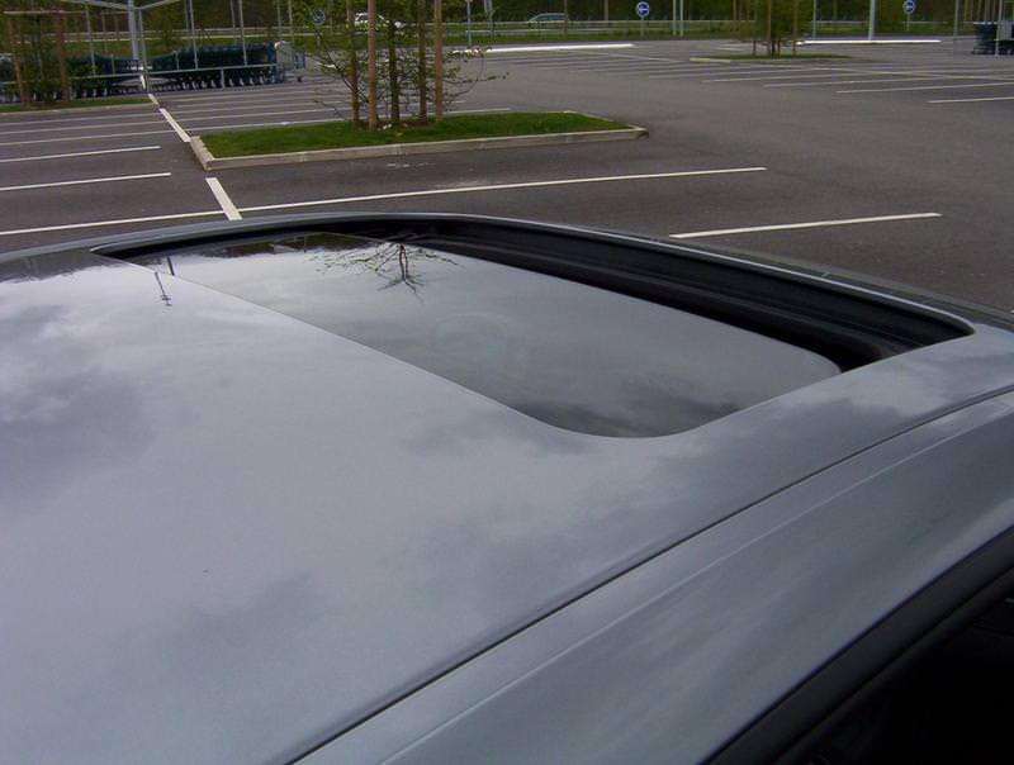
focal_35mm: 36
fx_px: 1057
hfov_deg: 51.2
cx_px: 507
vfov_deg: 39.8
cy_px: 382
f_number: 5.24
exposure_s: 1/349
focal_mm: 5.54
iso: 100
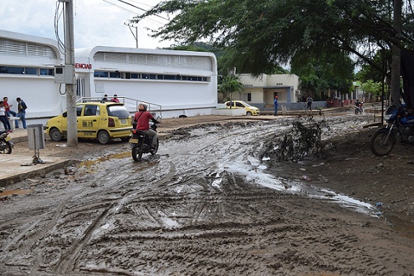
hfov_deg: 49.5
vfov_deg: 34.2
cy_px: 138
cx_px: 207
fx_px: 449
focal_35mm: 39
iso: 400
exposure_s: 1/1600
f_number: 6.3
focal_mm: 26
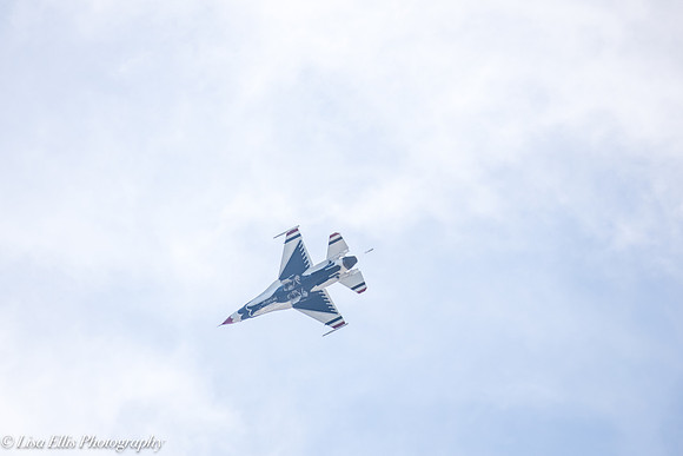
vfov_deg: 5.7
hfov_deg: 8.6
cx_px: 342
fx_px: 4554
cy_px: 228
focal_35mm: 240
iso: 100
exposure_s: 1/1250
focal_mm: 200
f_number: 5
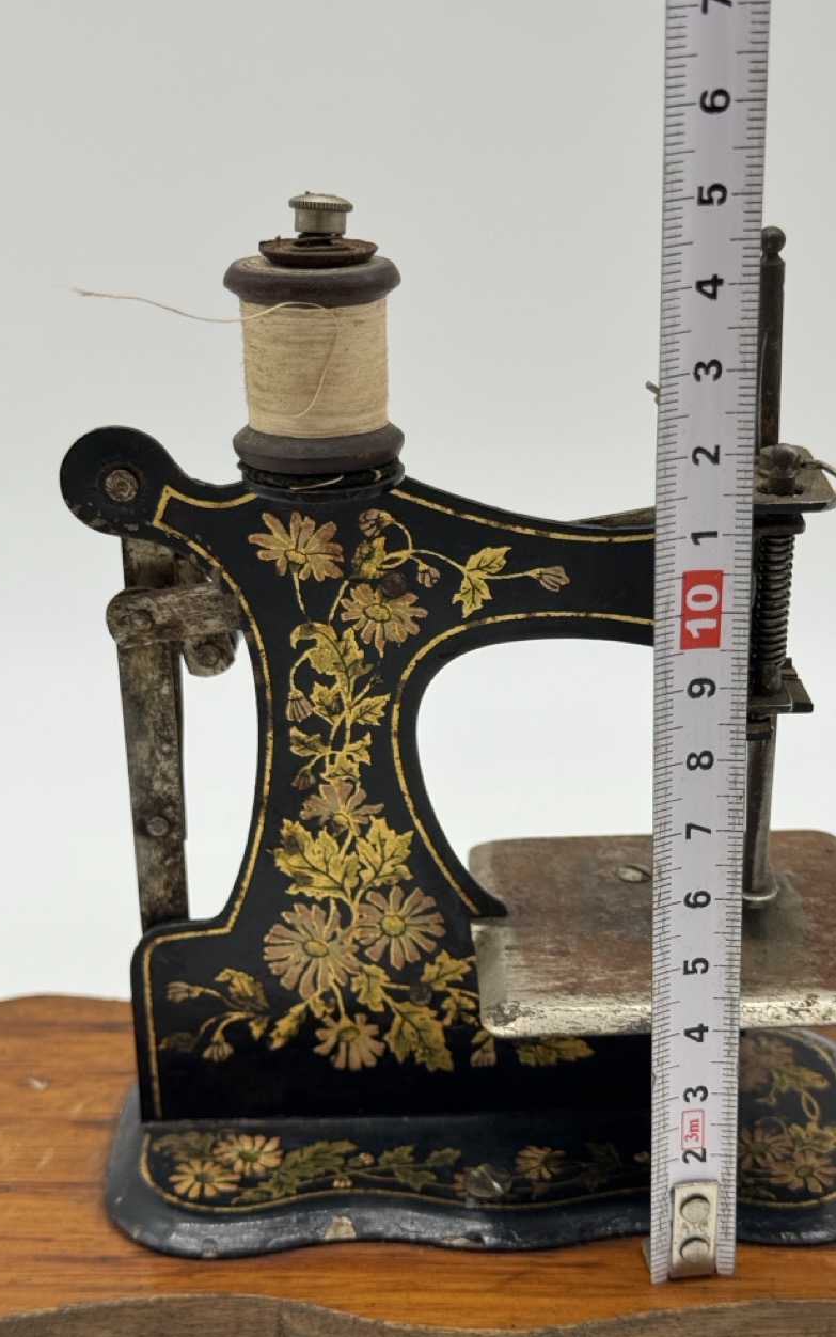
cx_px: 495
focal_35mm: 52
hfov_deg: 24.8
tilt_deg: -21.8
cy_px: 675
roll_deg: +0.1
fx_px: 1895
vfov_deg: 38.9
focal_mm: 6.76
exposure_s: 1/414
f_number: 1.78
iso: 64
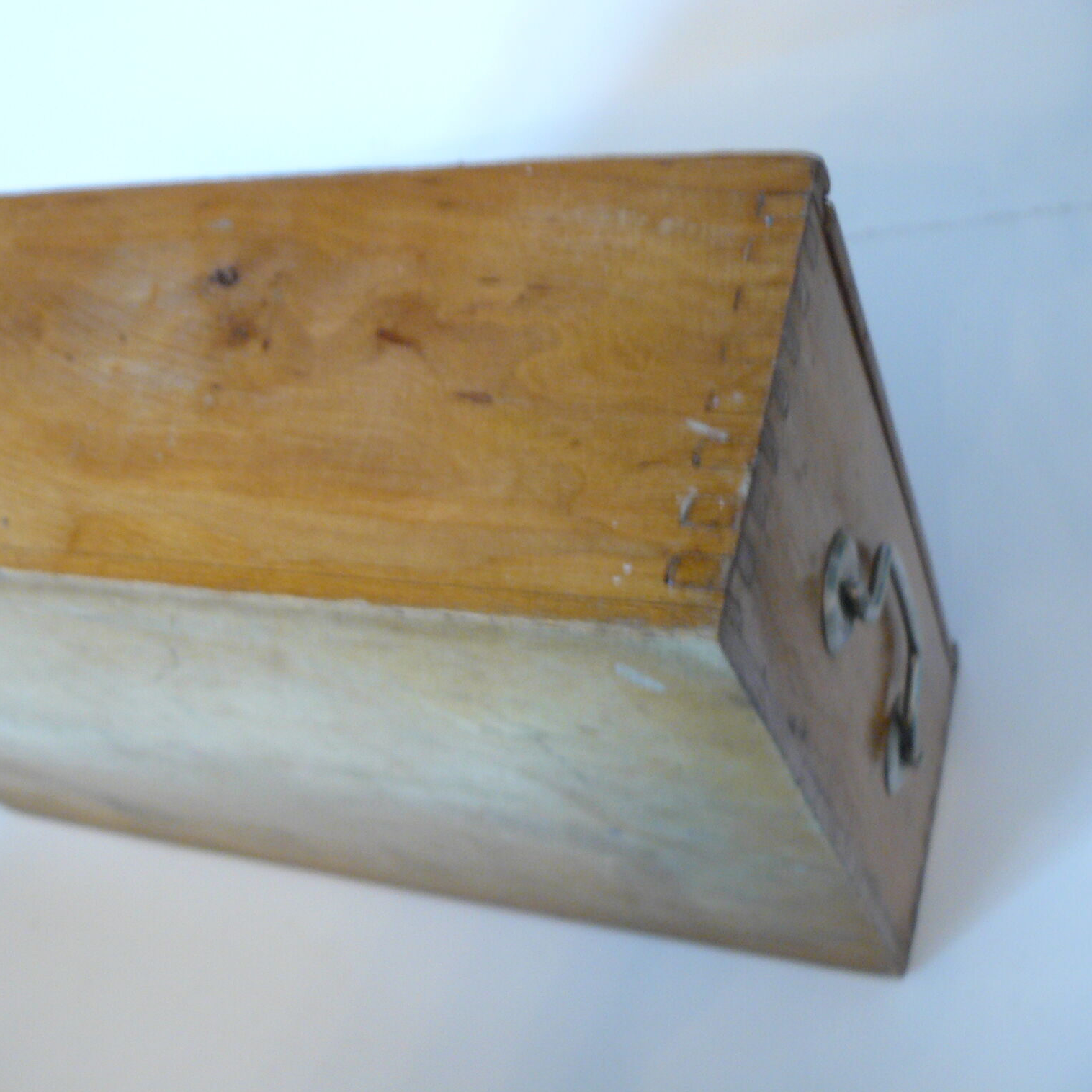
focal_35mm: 43
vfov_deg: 39.2
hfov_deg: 38.9
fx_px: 1535
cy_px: 542
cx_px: 401
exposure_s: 1/3.2
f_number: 2.8
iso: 200
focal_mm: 6
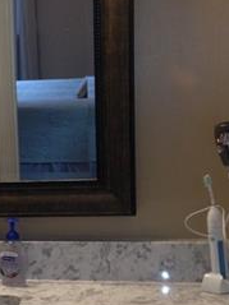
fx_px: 936
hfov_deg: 13.4
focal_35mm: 106
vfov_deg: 18.4
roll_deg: +2.2
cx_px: -74
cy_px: 239
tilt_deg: -11.9
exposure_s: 1/20
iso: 50
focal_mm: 4.12
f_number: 2.4
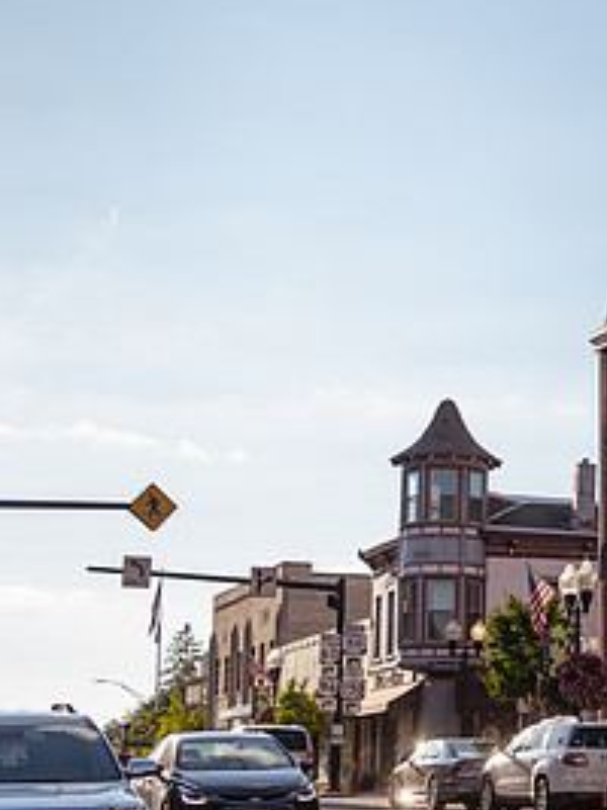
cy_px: 472
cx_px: 856
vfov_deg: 21.3
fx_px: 2153
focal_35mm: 92
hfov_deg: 15.1
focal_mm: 44
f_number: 4
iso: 100
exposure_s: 1/640
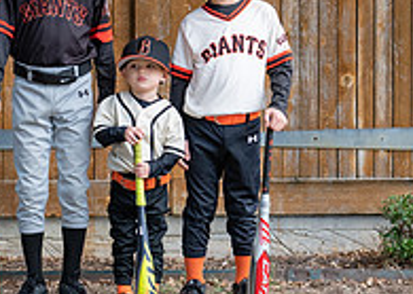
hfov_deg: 12.6
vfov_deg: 9.0
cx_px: 99
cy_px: 55
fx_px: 1864
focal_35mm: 159
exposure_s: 1/320
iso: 320
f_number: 2.2
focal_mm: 50
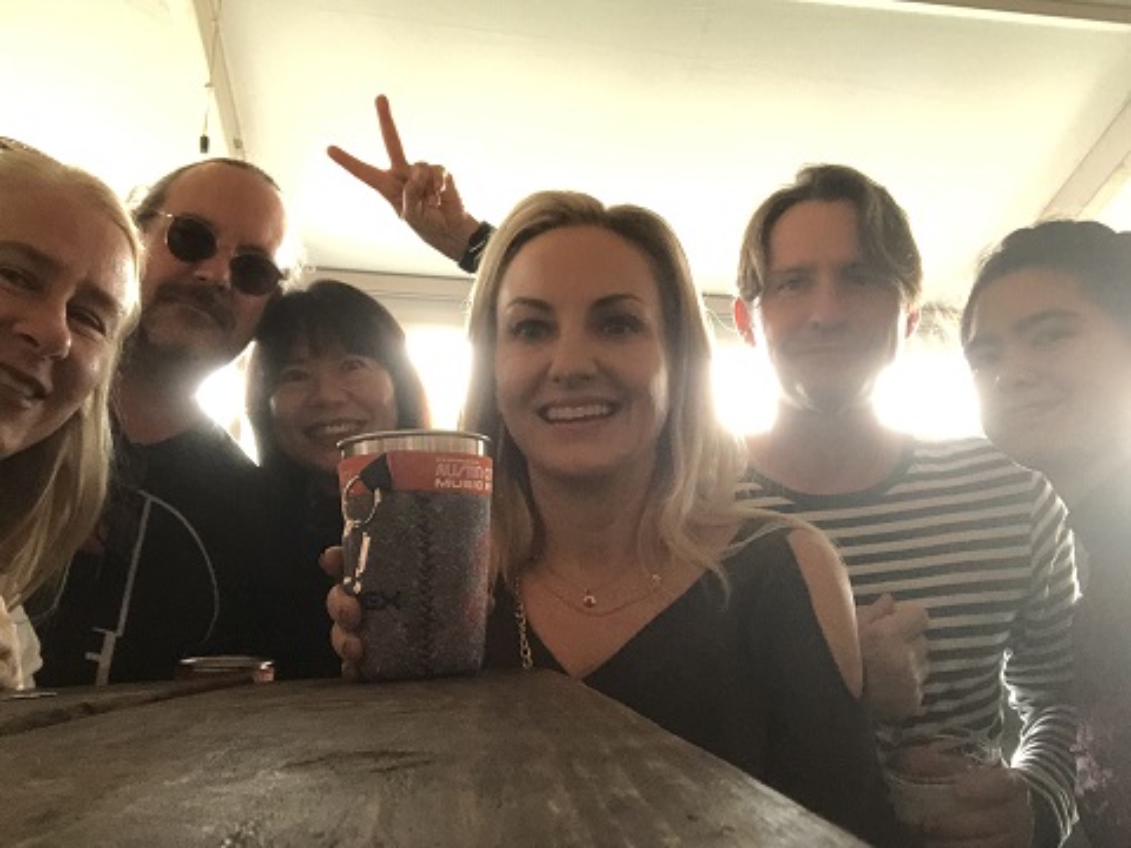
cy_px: 424
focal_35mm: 32
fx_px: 1046
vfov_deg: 44.2
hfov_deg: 56.8
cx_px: 566
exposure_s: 1/60
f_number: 2.2
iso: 400
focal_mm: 2.87
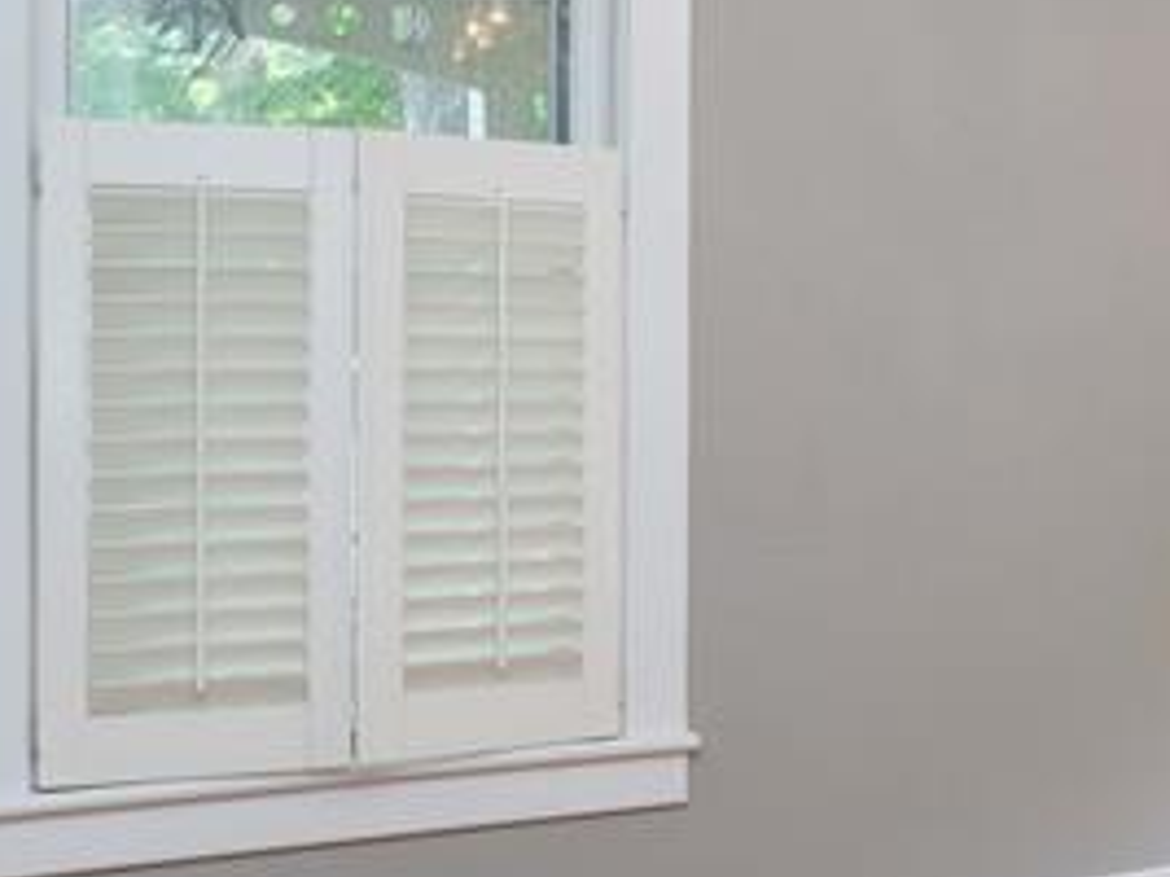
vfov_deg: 24.6
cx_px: 1389
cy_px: 618
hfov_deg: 28.6
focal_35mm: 59
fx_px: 1993
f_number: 5.6
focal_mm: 16
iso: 400
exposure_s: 1/60
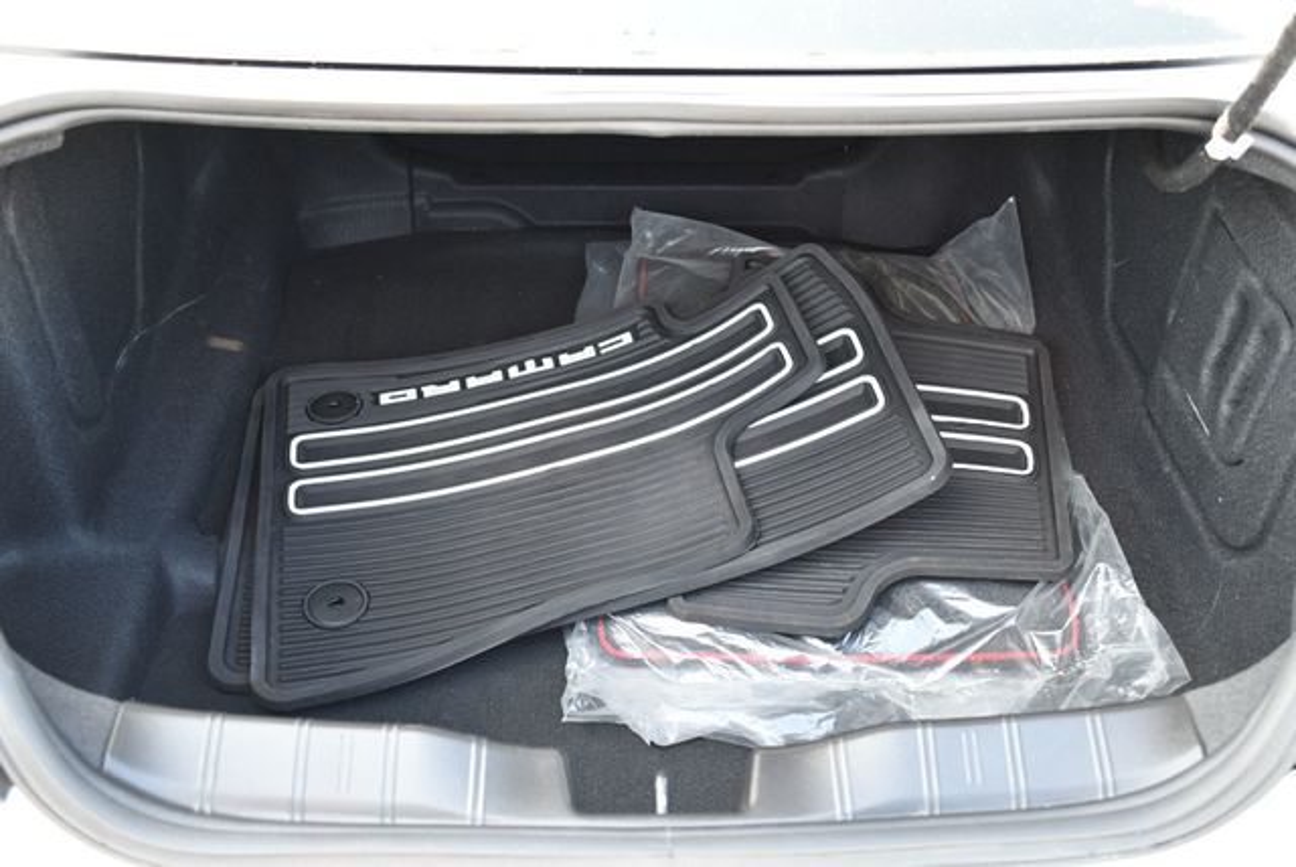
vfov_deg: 36.9
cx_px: 648
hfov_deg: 53.1
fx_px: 1297
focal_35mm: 36
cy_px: 434
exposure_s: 1/160
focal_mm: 18
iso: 800
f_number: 3.5
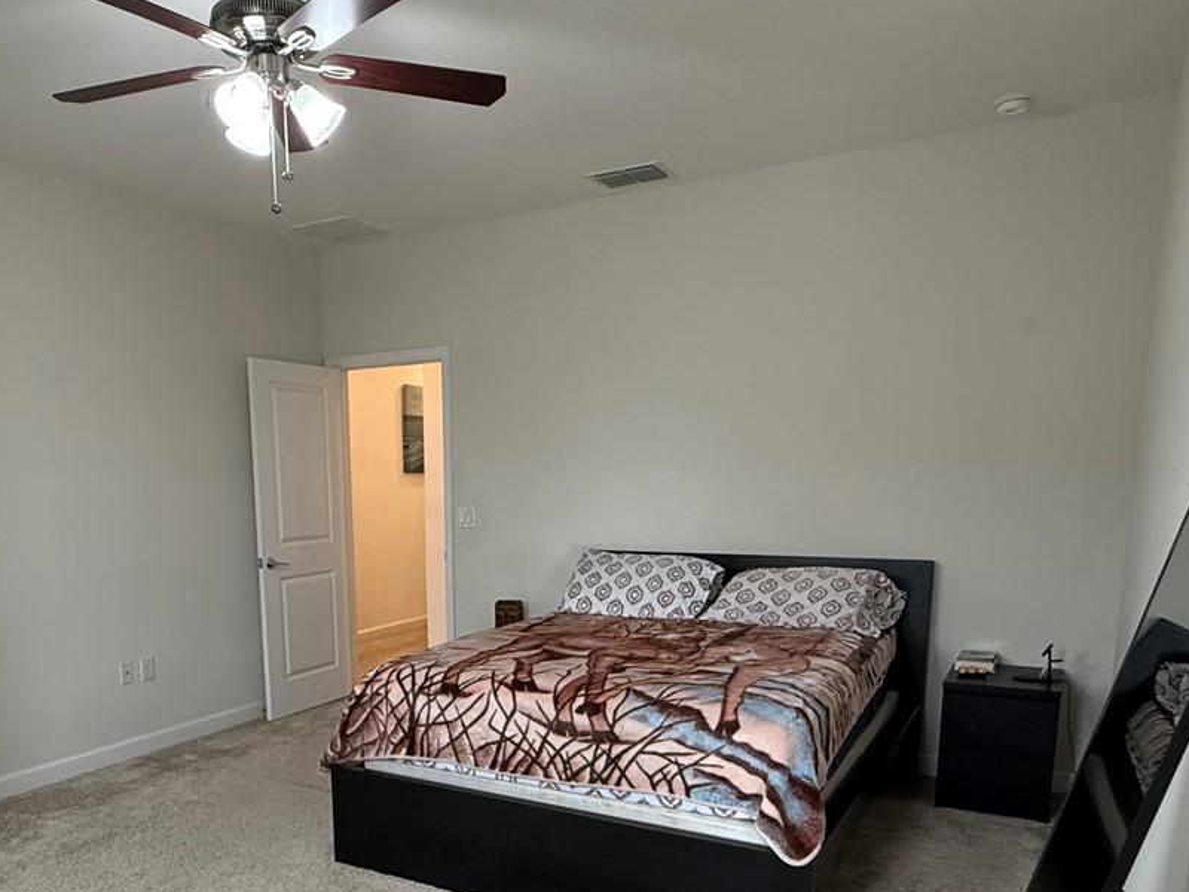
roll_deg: +0.9
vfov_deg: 48.2
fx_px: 962
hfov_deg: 62.7
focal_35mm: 28
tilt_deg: -9.9
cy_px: 650
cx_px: 459
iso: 320
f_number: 2.2
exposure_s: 1/120
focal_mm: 2.22
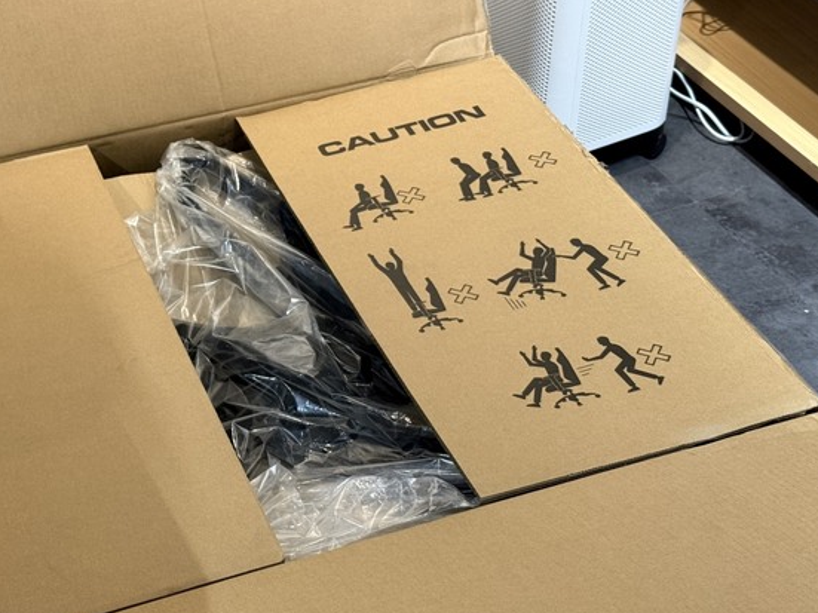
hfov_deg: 28.3
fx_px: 1607
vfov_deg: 21.6
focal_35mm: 68
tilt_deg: -38.3
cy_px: 286
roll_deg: +2.4
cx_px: 255
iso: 250
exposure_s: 1/40
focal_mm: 6.76
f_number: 1.78
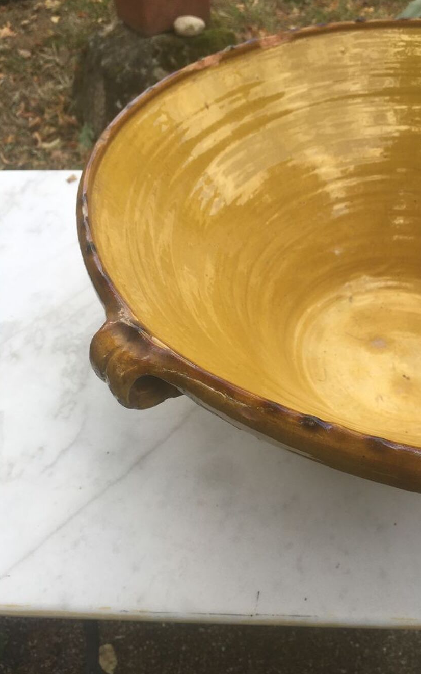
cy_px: 338
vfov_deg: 61.2
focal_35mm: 31
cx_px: 245
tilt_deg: -45.8
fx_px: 569
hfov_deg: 40.5
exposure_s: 1/310
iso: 25
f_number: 2.2
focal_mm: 4.15
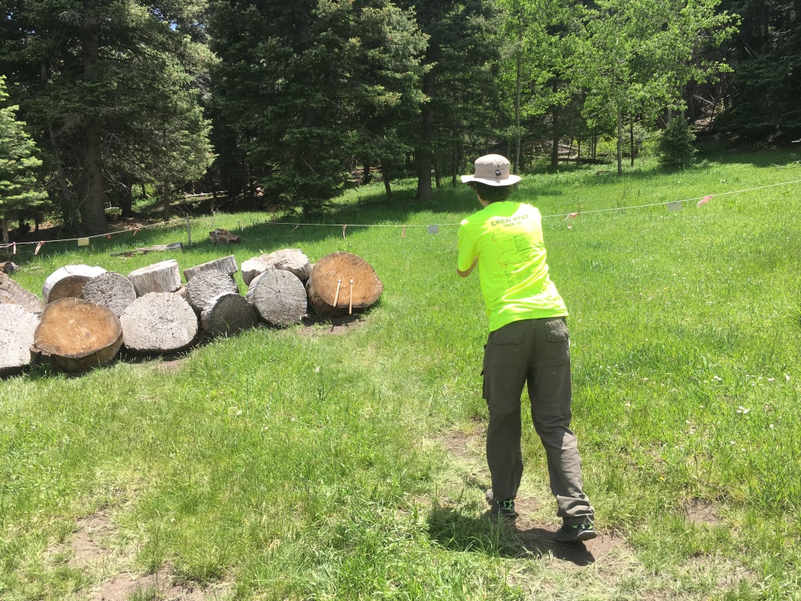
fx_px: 671
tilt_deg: -6.4
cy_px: 300
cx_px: 400
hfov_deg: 61.7
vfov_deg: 48.2
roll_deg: +0.3
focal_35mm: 29
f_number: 2.2
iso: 25
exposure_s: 1/712
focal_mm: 4.15
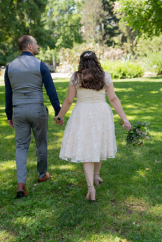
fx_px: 337
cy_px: 120
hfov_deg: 27.0
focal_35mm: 50
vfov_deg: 39.6
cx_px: 80
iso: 100
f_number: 2.8
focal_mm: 49
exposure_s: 1/250
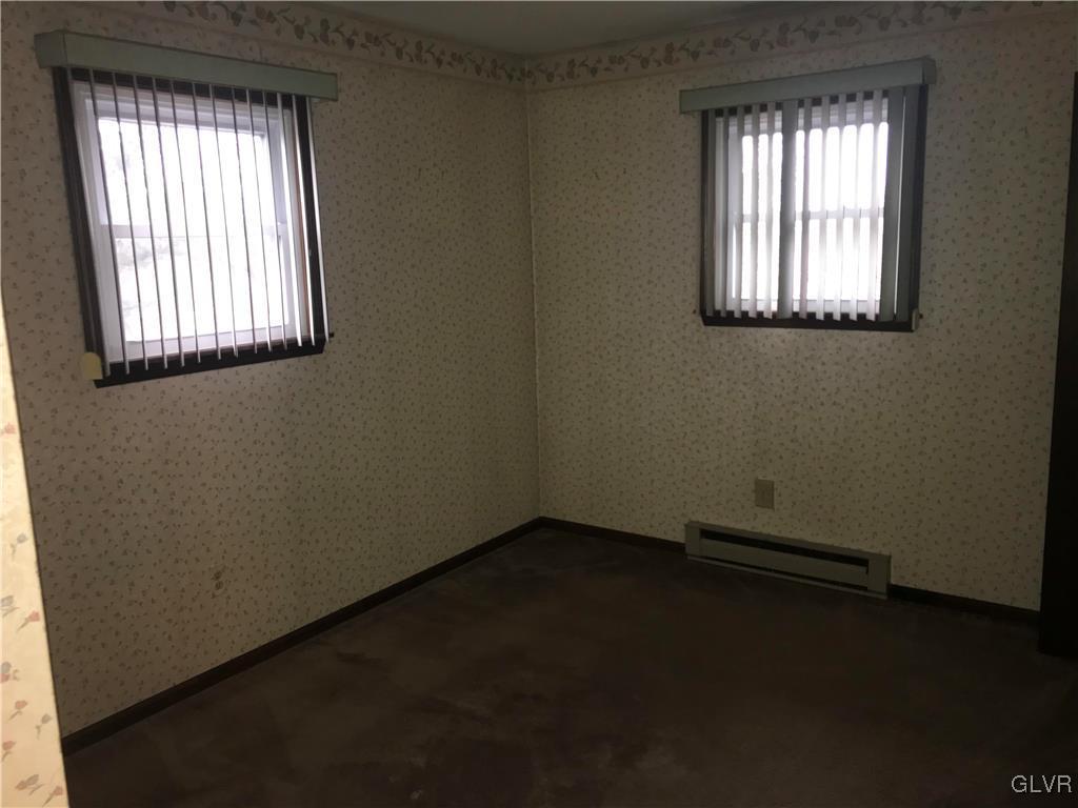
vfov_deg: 49.7
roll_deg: +1.7
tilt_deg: -11.0
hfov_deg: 63.4
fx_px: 872
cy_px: 404
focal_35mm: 28
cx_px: 539
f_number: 1.8
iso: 80
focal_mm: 3.99
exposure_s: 1/16
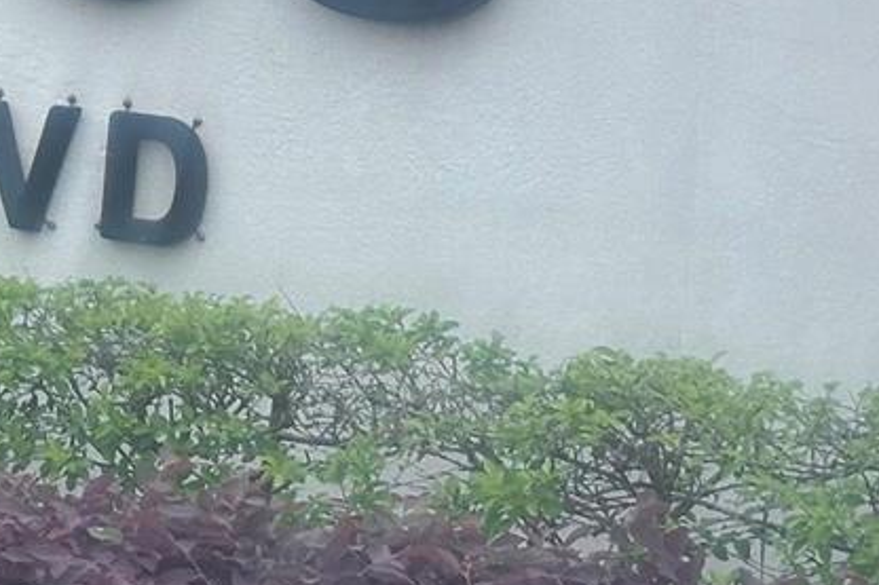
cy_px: -63
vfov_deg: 7.1
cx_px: -573
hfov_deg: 10.2
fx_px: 4686
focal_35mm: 192
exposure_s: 1/458
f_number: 1.78
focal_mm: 6.86
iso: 64
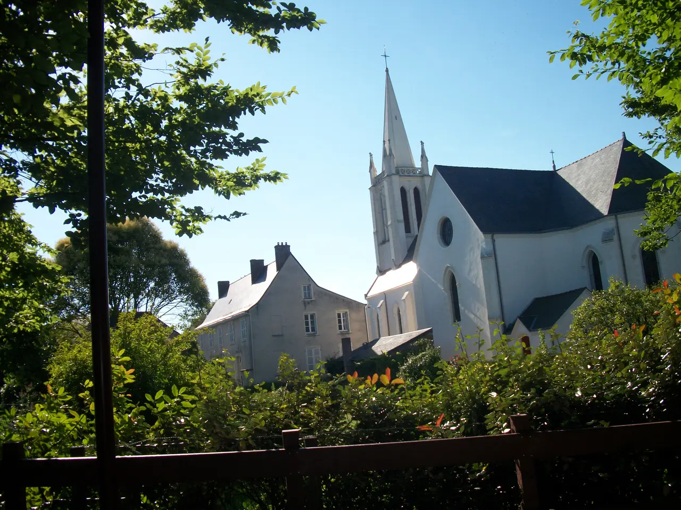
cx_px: 340
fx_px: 630
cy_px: 255
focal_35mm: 32
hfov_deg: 56.8
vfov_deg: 44.2
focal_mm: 5.7
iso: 80
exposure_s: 1/160
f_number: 8.8
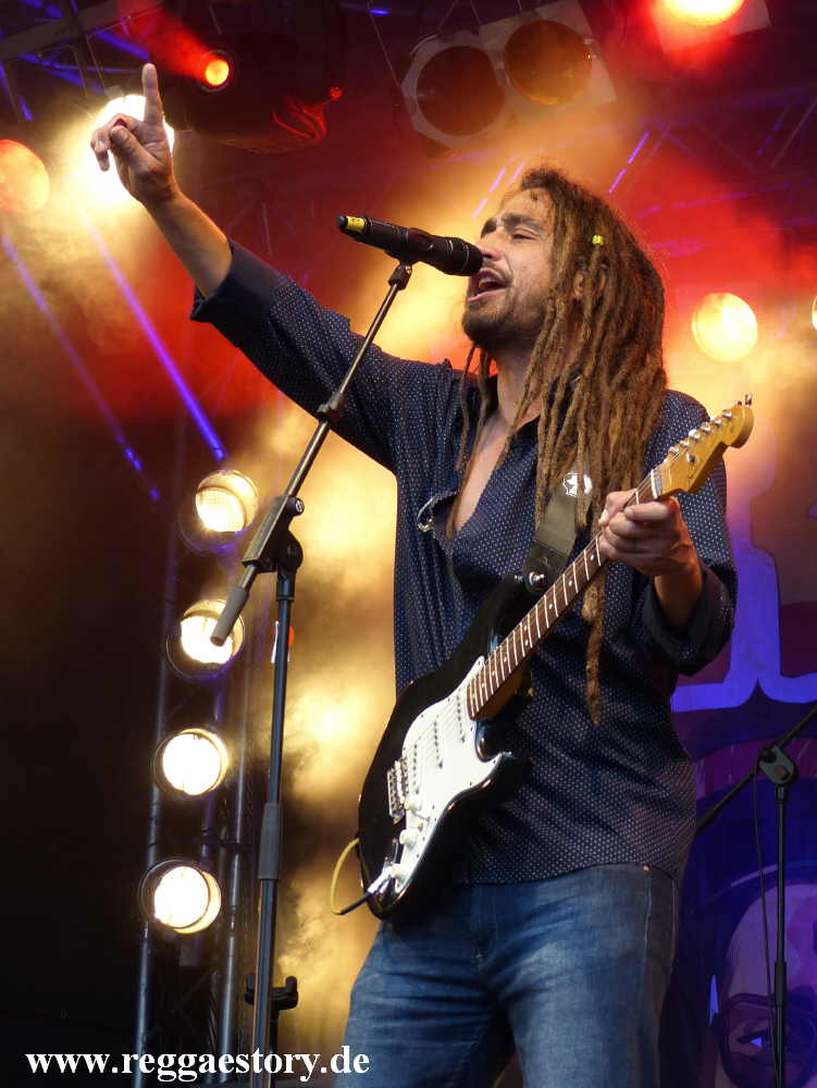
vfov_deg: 24.1
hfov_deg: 18.2
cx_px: 408
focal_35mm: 81
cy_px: 544
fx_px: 2547
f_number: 2.8
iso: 100
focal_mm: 14.5
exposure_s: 1/80
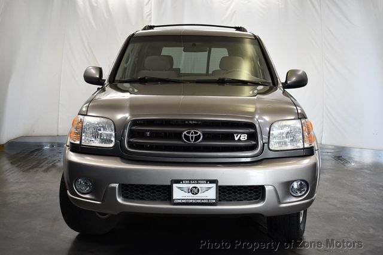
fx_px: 478
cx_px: 192
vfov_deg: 29.8
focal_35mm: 45
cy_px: 128
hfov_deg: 43.6
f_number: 4.2
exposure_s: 1/125
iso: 900
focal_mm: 30
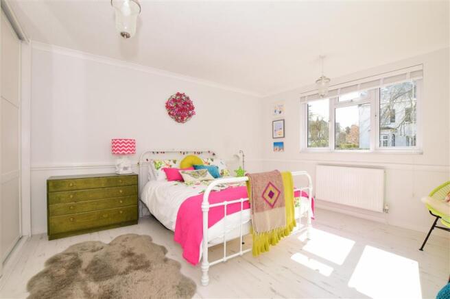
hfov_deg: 100.4
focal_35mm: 15
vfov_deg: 77.3
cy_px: 150
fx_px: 187
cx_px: 225
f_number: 7.1
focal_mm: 10
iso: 400
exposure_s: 1/60
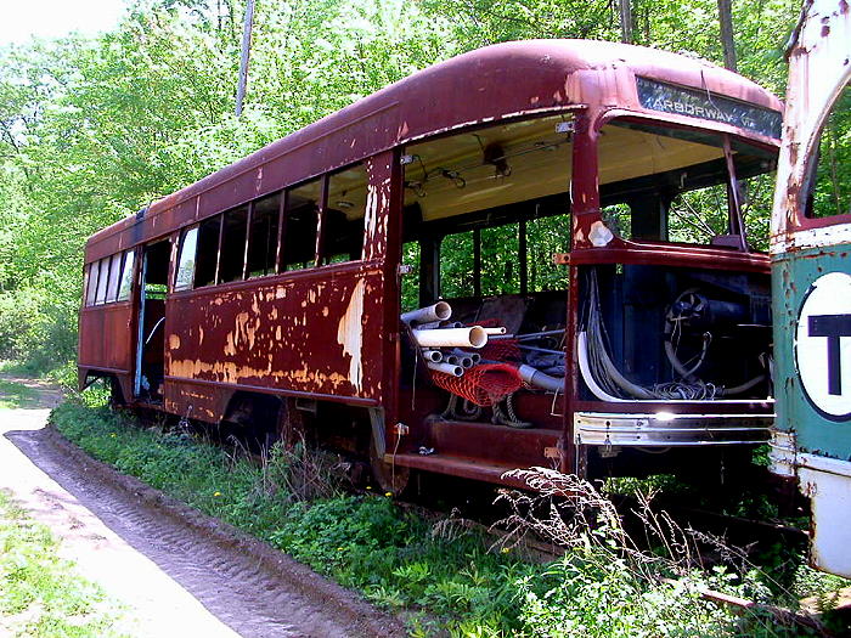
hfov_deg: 50.1
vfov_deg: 38.7
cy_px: 319
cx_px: 426
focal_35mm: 37
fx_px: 910
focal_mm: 5.6
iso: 100
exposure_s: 1/238
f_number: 2.7
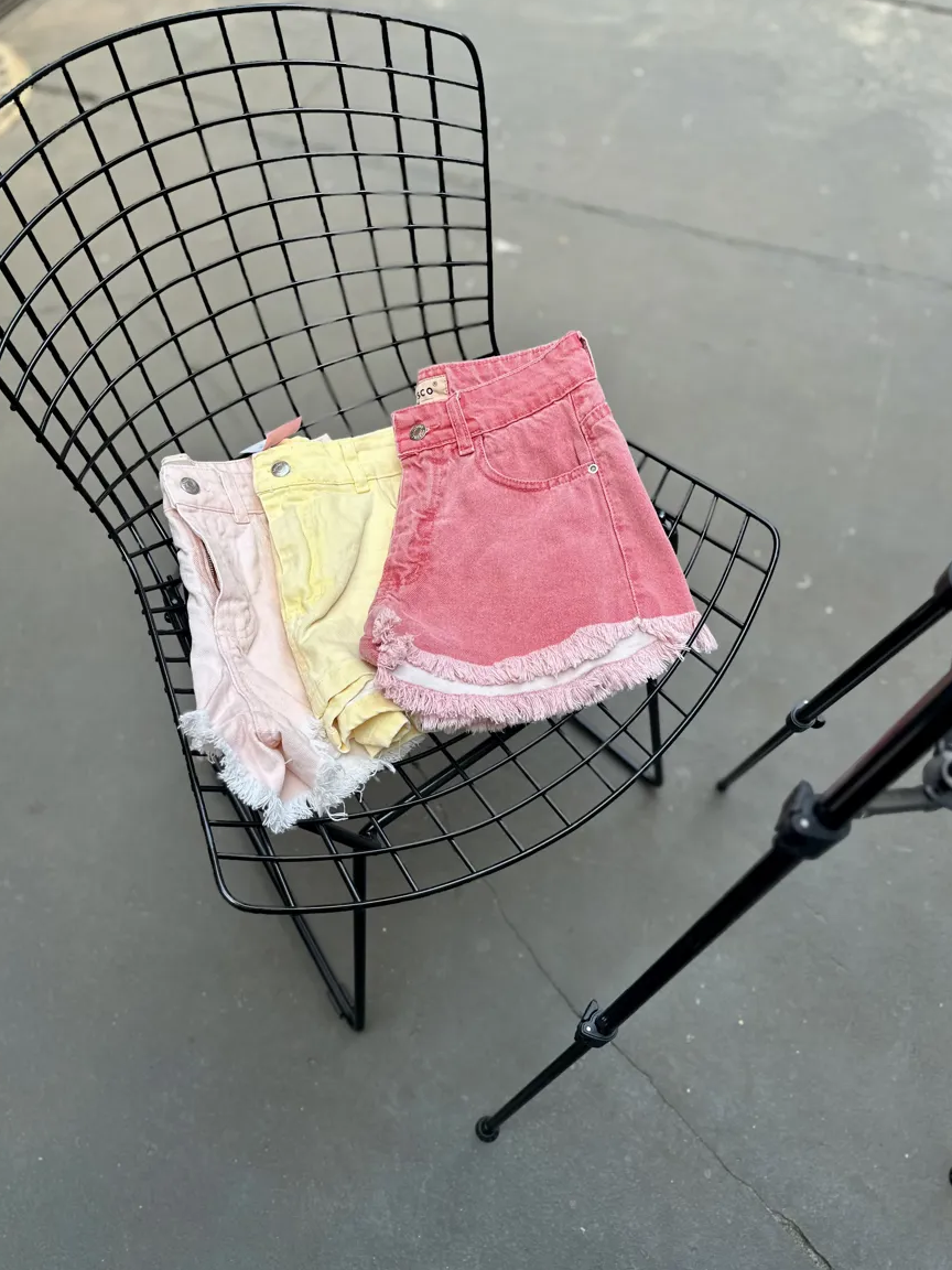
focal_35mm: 25
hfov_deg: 54.9
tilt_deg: -55.9
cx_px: 463
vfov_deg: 69.4
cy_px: 618
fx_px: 917
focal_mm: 6.86
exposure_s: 1/587
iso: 80
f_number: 1.78
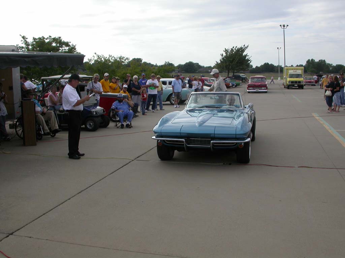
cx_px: 172
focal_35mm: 38
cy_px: 129
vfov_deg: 37.7
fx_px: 379
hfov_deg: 49.0
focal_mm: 7.85
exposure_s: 1/327
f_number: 6.7
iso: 100
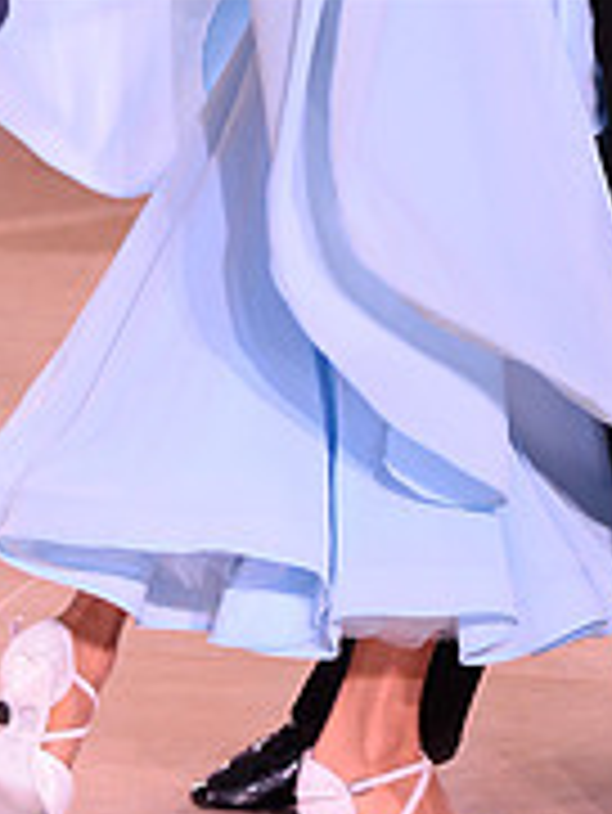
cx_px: 425
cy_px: -153
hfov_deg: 4.0
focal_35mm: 369
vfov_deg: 5.3
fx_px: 8688
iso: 2500
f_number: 6.3
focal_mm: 120
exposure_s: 1/250
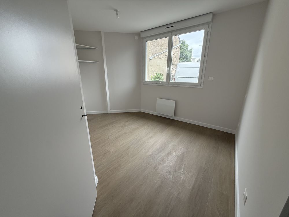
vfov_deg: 85.7
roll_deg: -0.6
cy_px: 108
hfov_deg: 102.1
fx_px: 117
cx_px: 144
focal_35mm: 14
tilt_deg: -15.9
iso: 160
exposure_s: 1/99
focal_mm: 2.22
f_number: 2.2
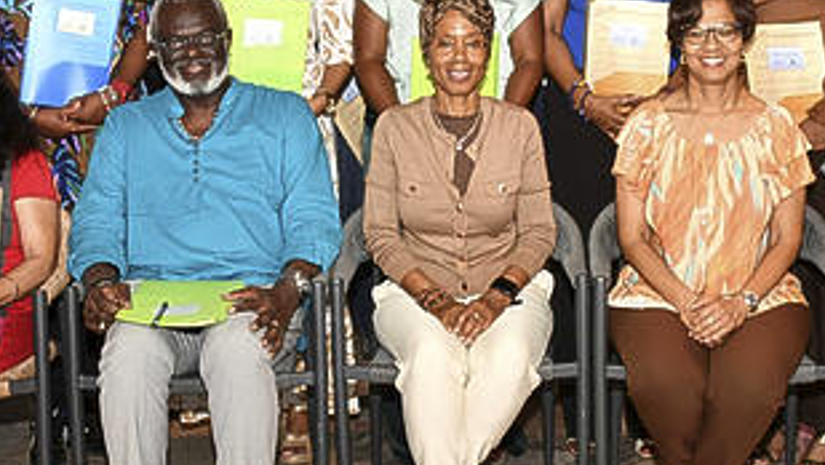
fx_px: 1663
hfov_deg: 27.8
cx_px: 489
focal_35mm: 76
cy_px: 124
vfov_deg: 15.8
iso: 800
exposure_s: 1/100
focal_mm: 28
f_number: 3.5
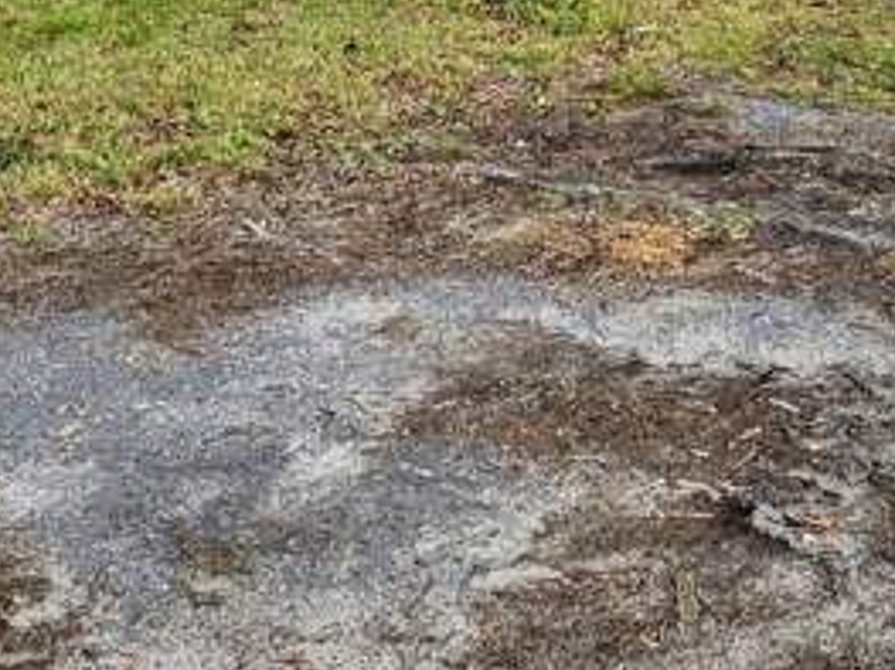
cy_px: -153
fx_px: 1809
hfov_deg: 27.6
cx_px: 609
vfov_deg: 19.6
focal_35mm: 70
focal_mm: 6.3
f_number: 1.7
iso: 16
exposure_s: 1/515
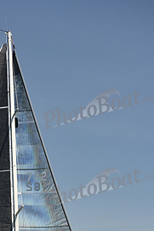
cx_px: 0
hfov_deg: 9.1
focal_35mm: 150
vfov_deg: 13.5
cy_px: 242
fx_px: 961
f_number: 5
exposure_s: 1/800
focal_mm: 70
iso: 250
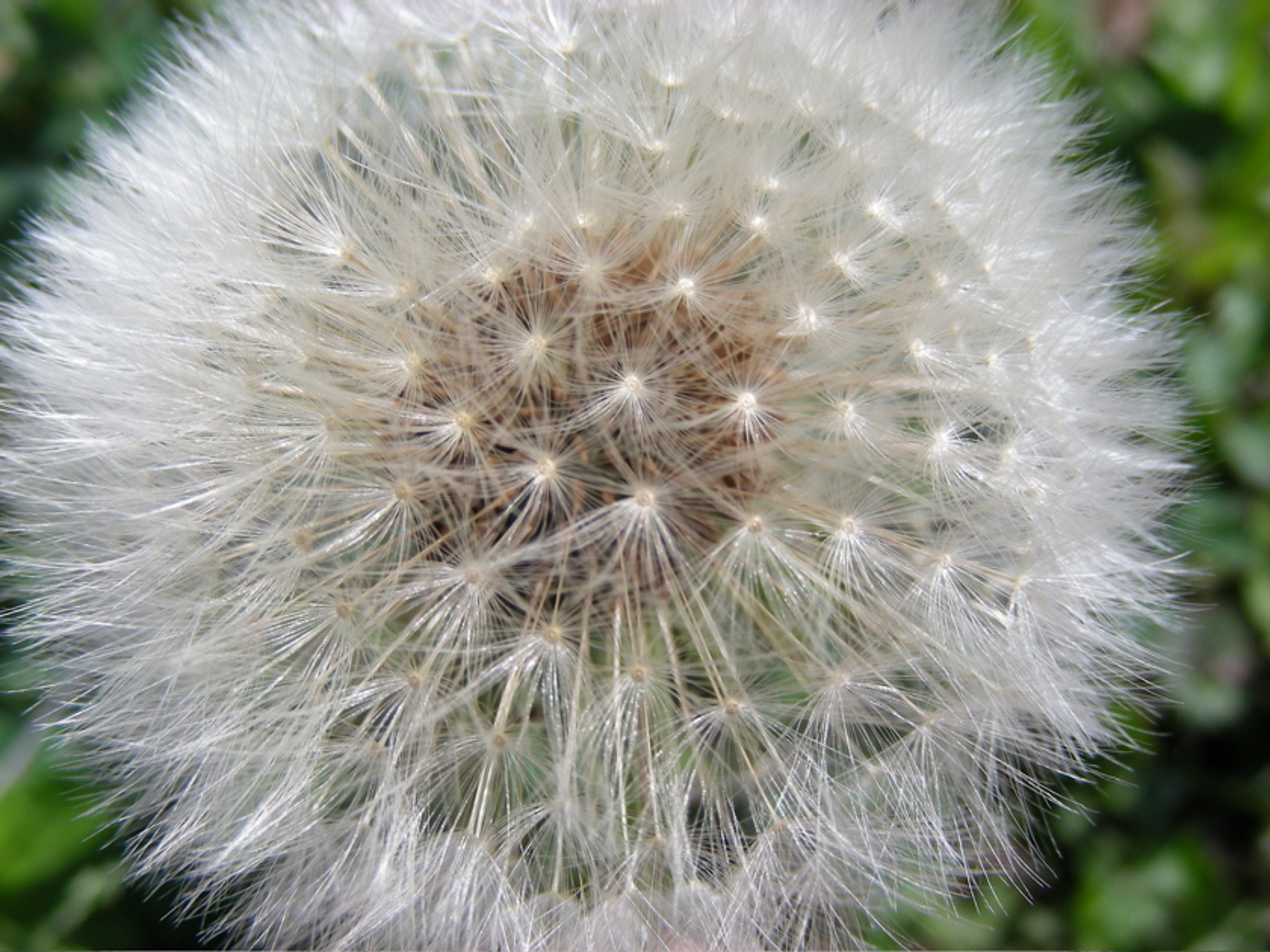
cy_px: 476
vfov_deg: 37.7
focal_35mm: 38
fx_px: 1394
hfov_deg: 49.0
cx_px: 635
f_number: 4
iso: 50
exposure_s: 1/420
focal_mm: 6.3
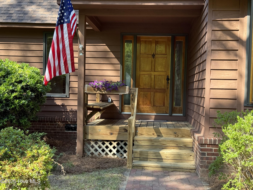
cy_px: 95
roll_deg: -1.0
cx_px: 126
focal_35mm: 48
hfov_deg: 39.7
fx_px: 351
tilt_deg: -1.2
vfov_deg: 30.3
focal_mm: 6.76
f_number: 1.78
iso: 80
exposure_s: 1/460
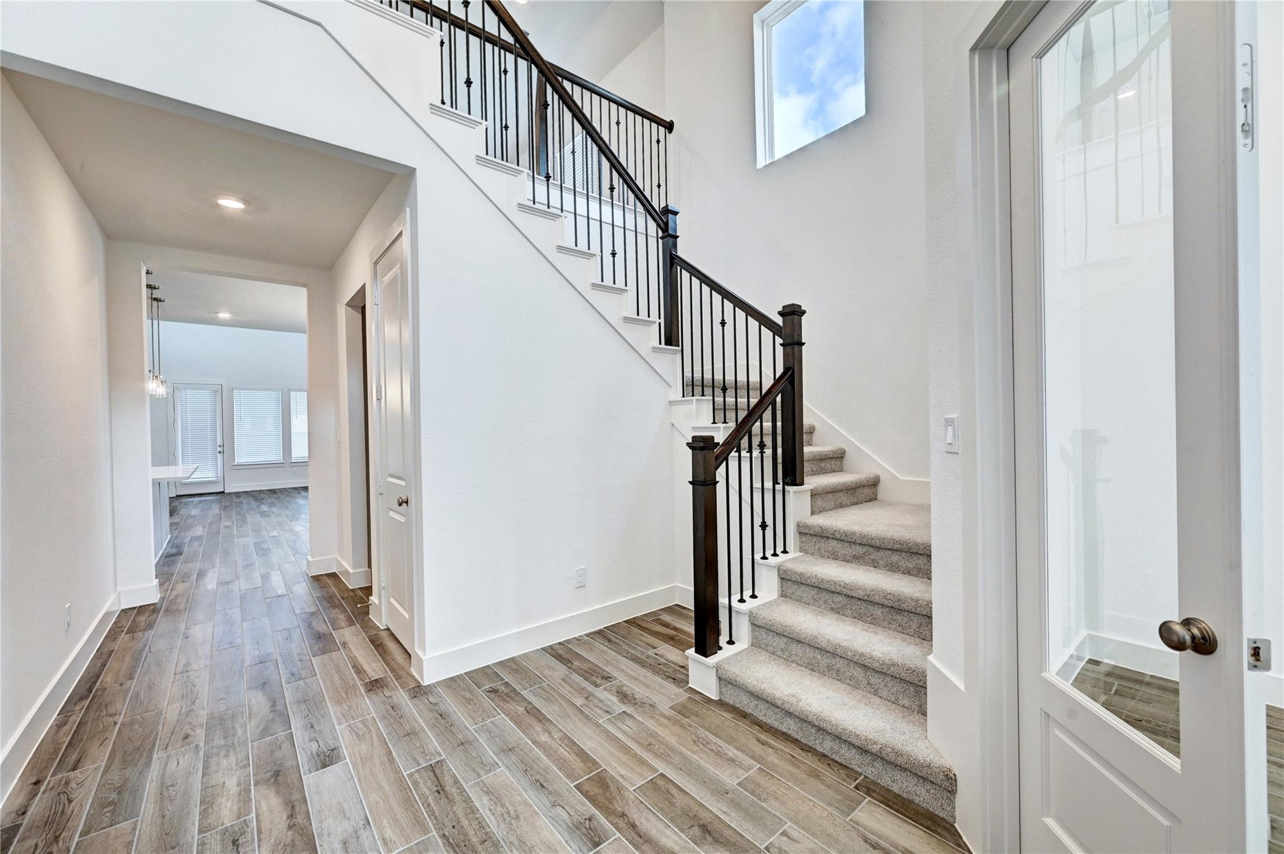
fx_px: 499
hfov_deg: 104.3
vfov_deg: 81.1
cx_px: 642
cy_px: 427
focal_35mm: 14
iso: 400
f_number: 8
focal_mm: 14
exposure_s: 1/13
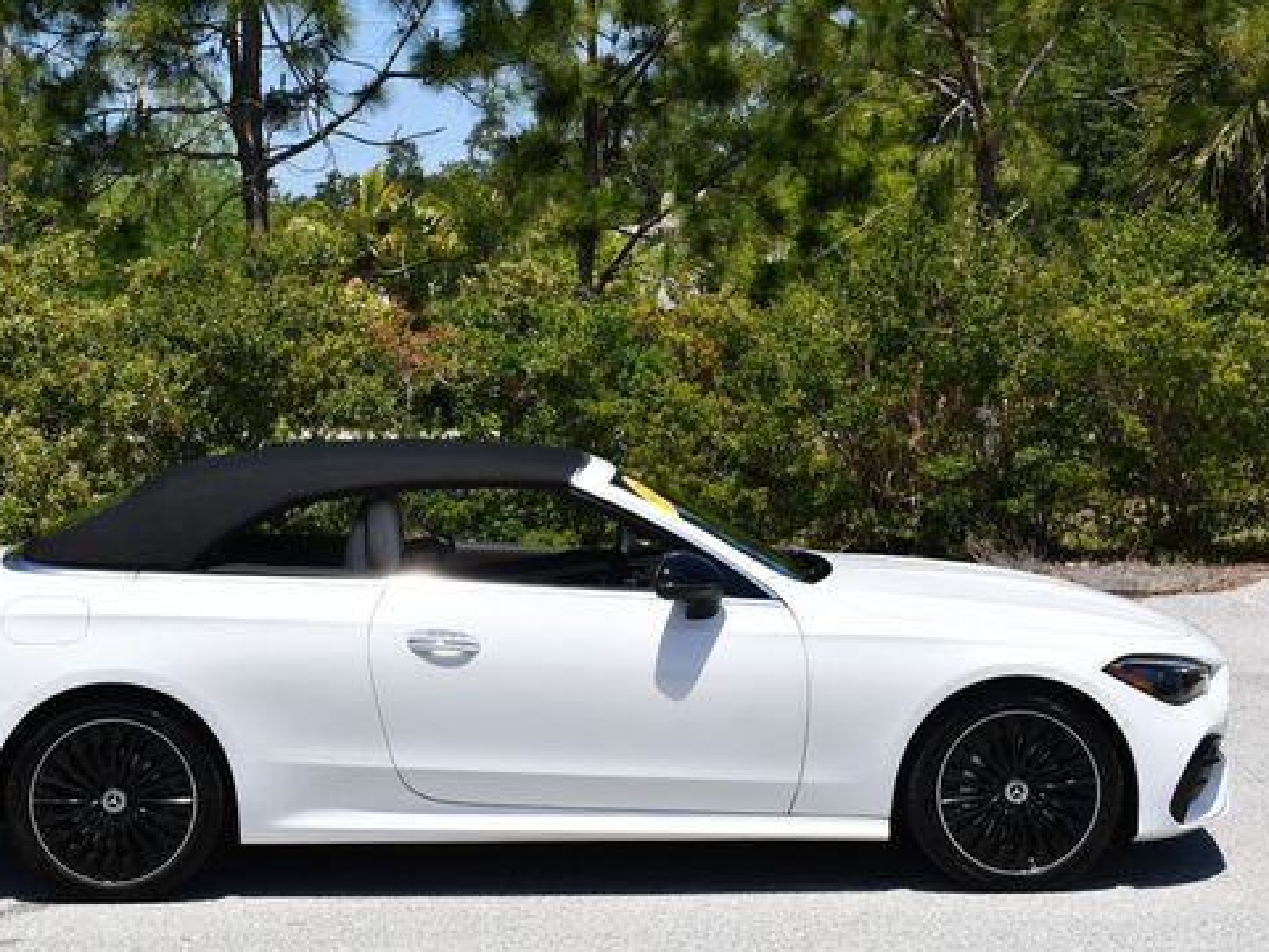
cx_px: 479
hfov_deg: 25.3
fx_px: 2823
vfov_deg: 19.1
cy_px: 420
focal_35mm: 77
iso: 100
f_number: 8
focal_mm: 30
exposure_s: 1/250
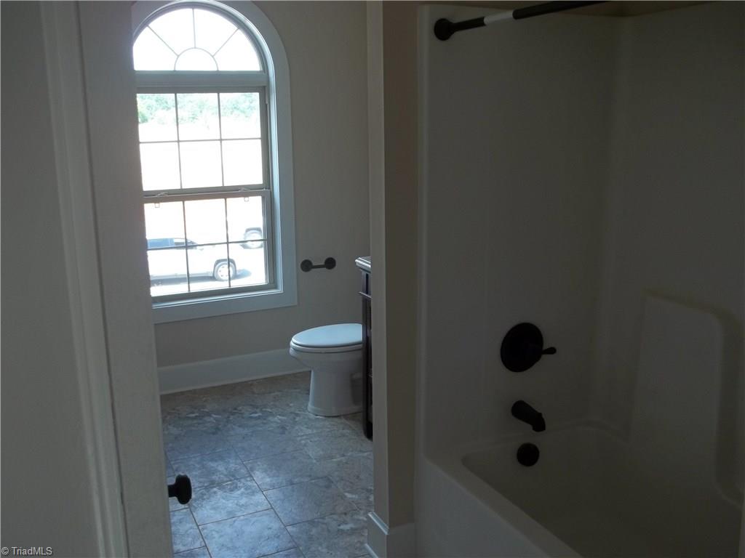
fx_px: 710
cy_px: 279
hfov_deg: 55.4
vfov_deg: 42.9
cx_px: 372
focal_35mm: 33
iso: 64
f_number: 3.3
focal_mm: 5.9
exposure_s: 1/40
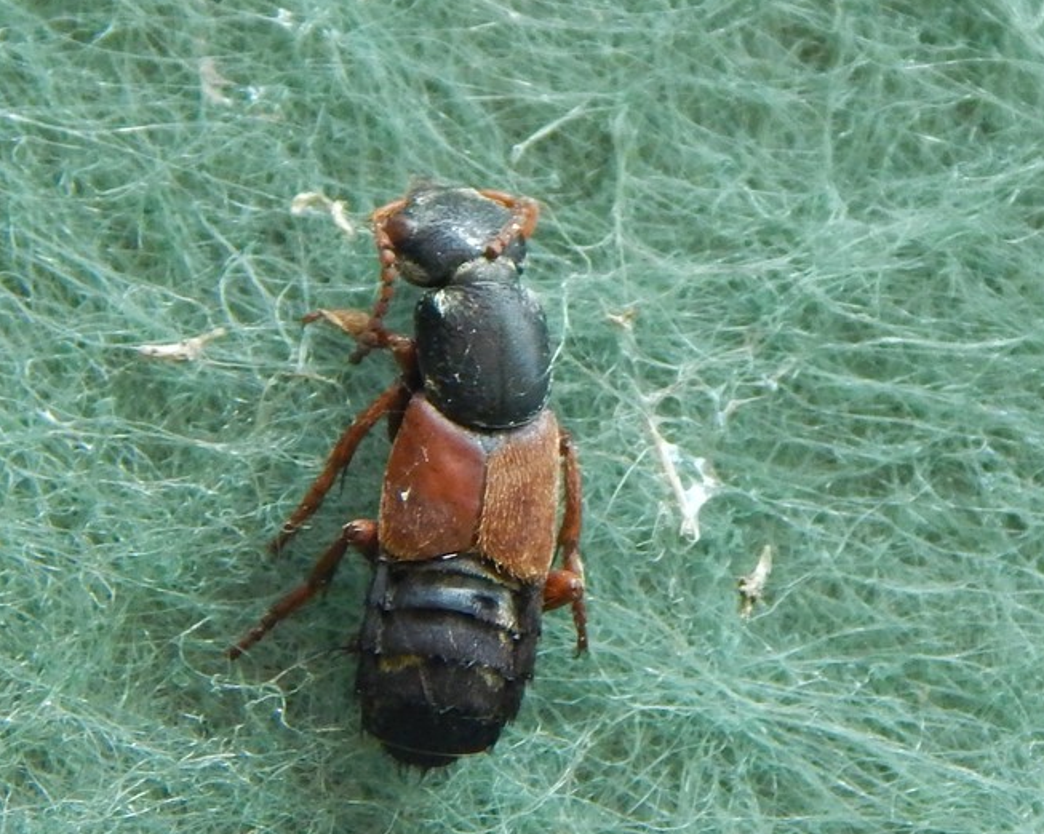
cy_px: 425
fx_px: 2718
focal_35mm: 88
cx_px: 461
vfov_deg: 17.5
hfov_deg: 21.7
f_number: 4.1
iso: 400
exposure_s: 1/200
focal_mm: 12.3
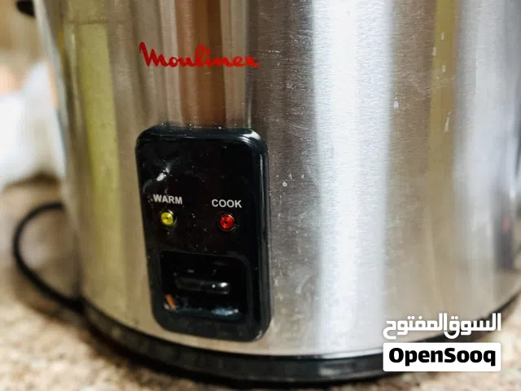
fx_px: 361
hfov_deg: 71.6
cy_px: 196
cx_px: 260
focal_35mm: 24
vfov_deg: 56.8
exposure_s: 1/50
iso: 400
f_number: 1.78
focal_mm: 6.76
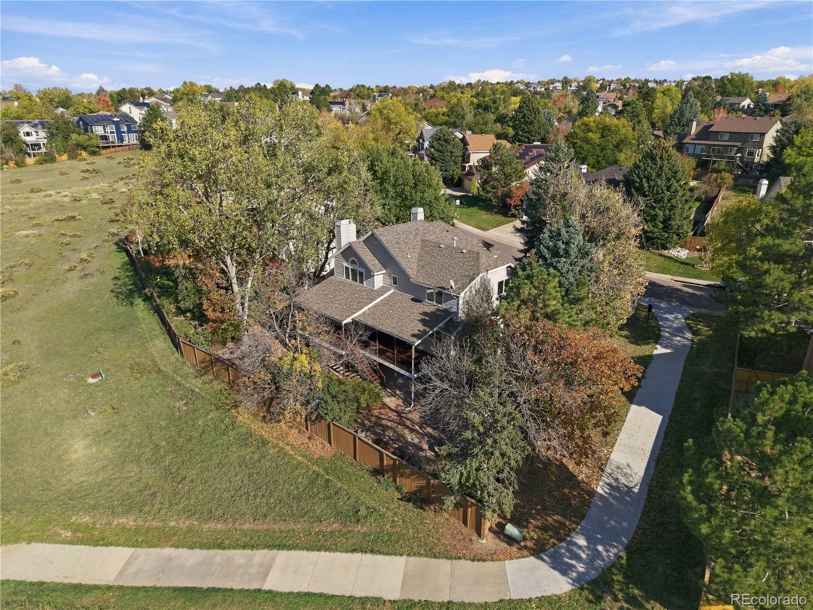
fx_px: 564
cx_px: 406
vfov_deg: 56.8
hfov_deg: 71.6
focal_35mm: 24
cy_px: 305
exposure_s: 1/500
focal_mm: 8.7
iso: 150
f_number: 1.8
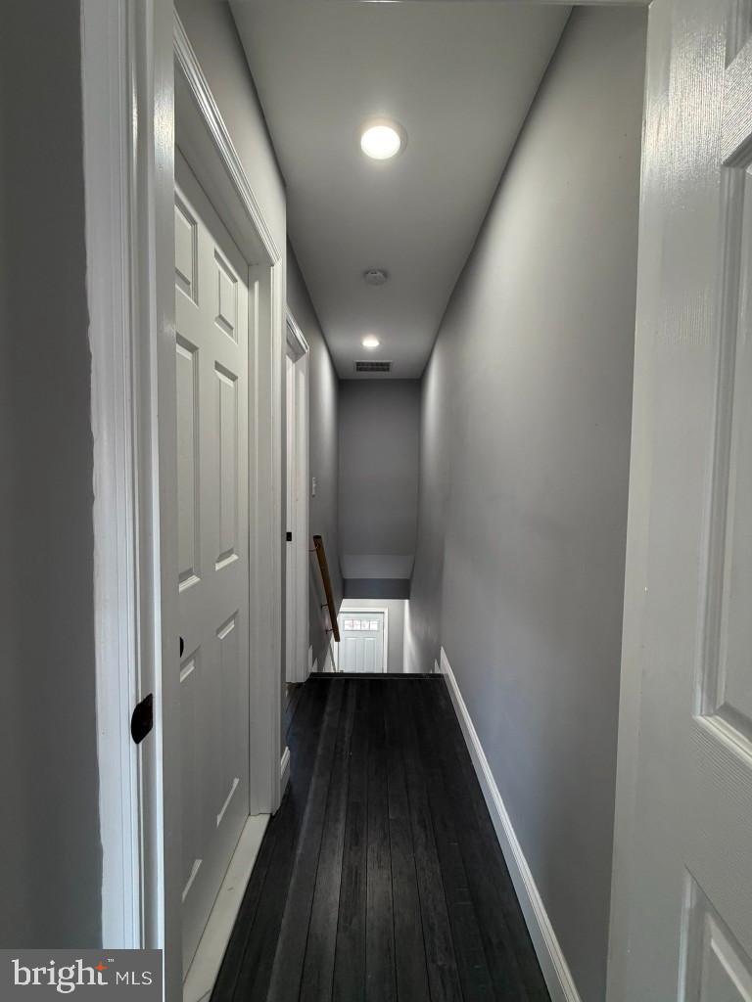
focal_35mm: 14
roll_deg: -1.1
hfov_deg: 85.7
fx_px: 406
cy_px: 501
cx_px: 376
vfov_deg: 102.1
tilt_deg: -2.4
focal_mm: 2.22
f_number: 2.2
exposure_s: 1/120
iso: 320
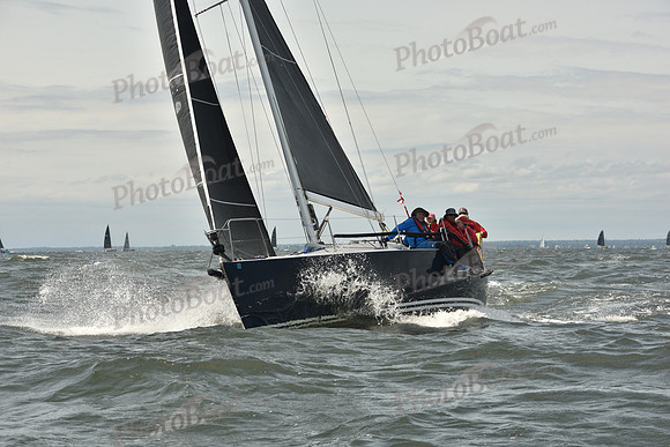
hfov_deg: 19.5
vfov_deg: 13.0
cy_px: 224
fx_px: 1955
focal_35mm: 105
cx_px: 335
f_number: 9
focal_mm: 105
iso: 250
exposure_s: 1/800
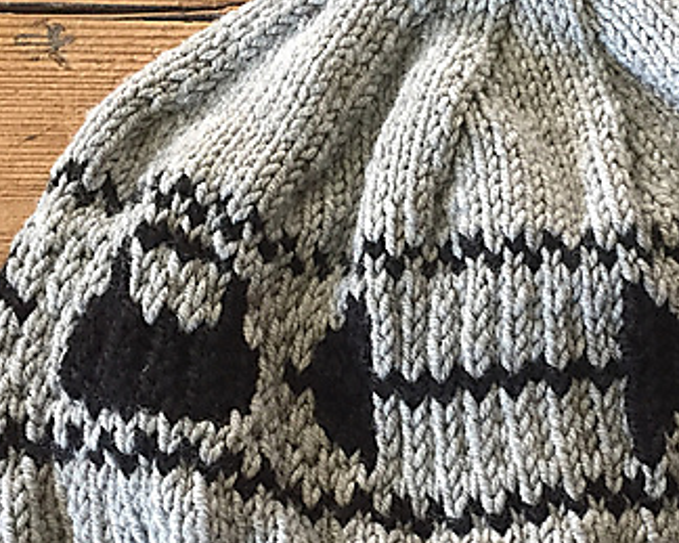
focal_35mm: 56
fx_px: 1125
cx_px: 469
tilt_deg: -70.8
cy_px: 352
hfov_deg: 33.2
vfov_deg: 27.0
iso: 250
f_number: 2.2
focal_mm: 4.15
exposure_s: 1/24
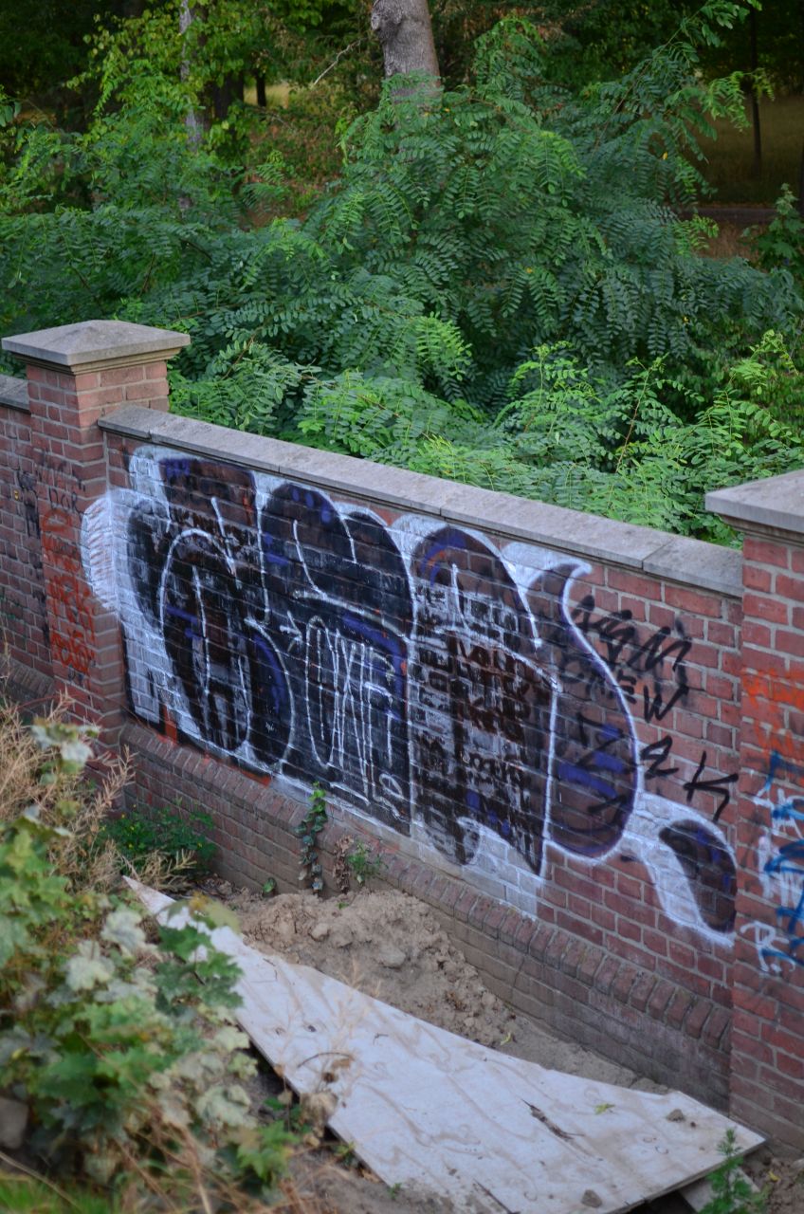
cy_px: 607
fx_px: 1766
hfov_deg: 25.6
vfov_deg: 37.9
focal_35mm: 52
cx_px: 402
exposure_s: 1/20
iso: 100
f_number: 1.8
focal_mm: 35
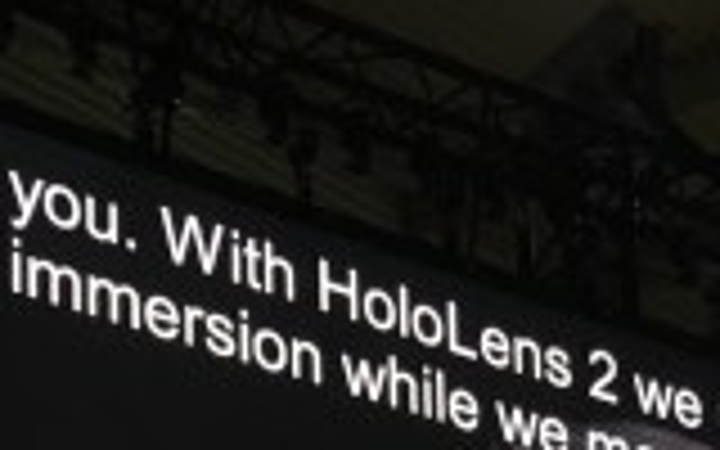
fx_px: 2924
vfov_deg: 7.8
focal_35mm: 149
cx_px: 515
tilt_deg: +10.3
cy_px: 1260
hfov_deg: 14.0
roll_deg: +2.2
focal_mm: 4.15
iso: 125
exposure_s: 1/33
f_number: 2.2
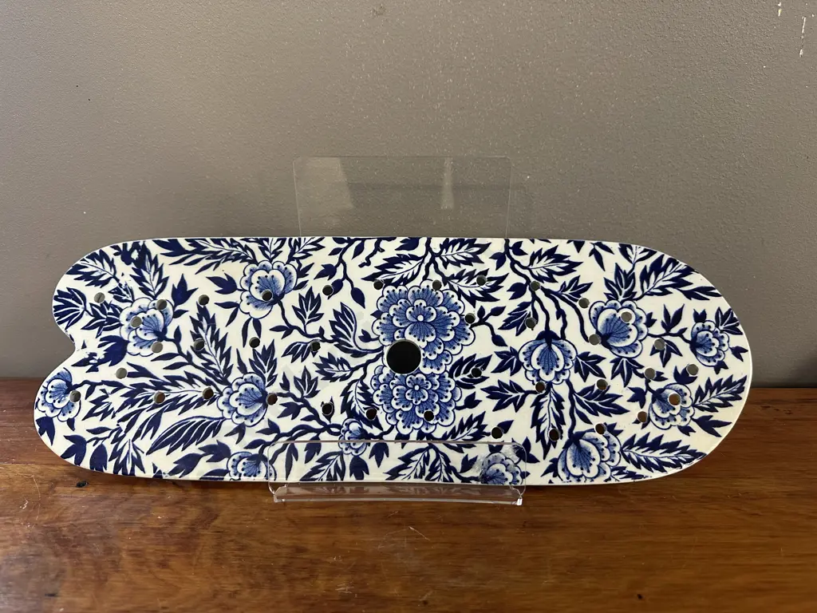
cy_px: 306
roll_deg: +0.3
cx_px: 408
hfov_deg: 71.6
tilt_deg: -21.7
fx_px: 566
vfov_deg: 56.8
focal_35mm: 24
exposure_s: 1/50
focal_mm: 6.86
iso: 250
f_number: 1.78
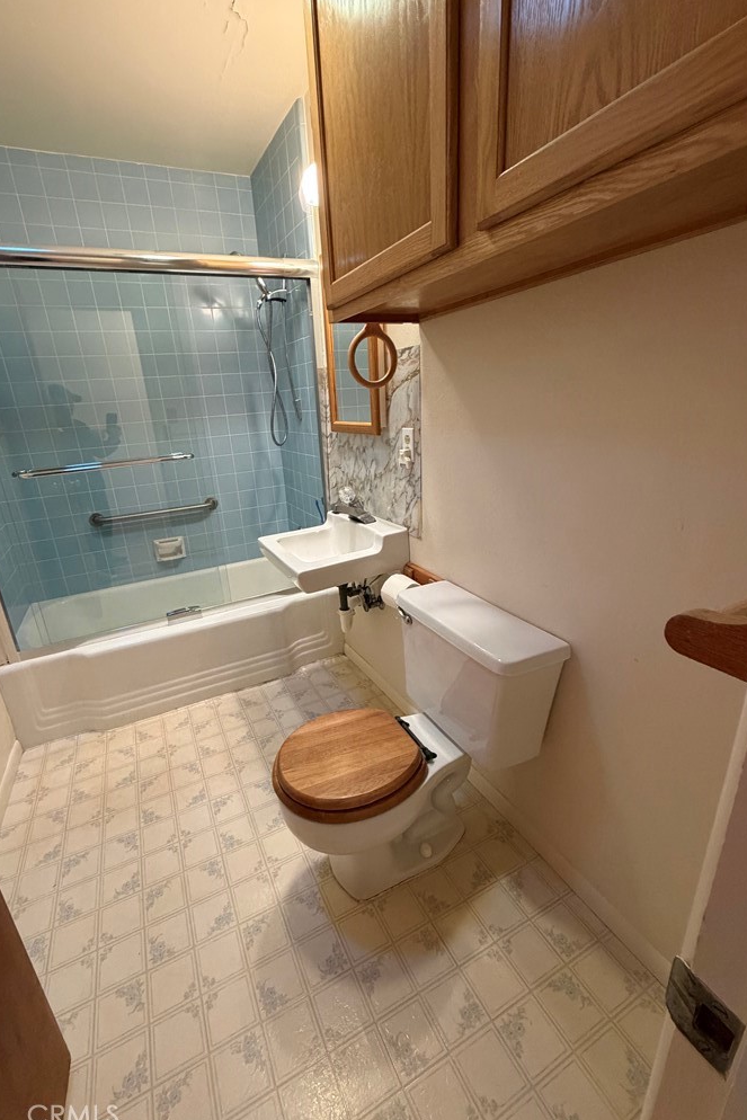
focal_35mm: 15
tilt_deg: -17.3
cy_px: 554
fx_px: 467
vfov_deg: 100.4
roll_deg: +3.7
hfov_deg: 77.2
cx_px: 347
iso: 400
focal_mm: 2.22
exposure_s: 1/60
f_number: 2.2
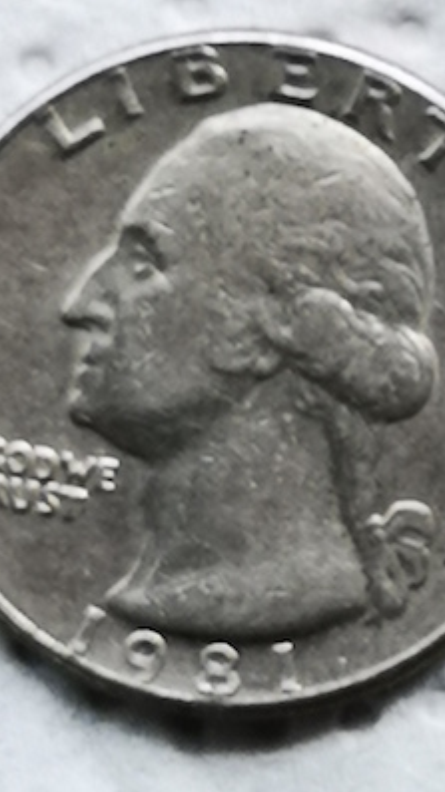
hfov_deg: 4.1
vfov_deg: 7.4
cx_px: 220
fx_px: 6153
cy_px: 397
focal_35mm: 293
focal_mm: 5.58
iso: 50
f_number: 1.8
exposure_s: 1/468
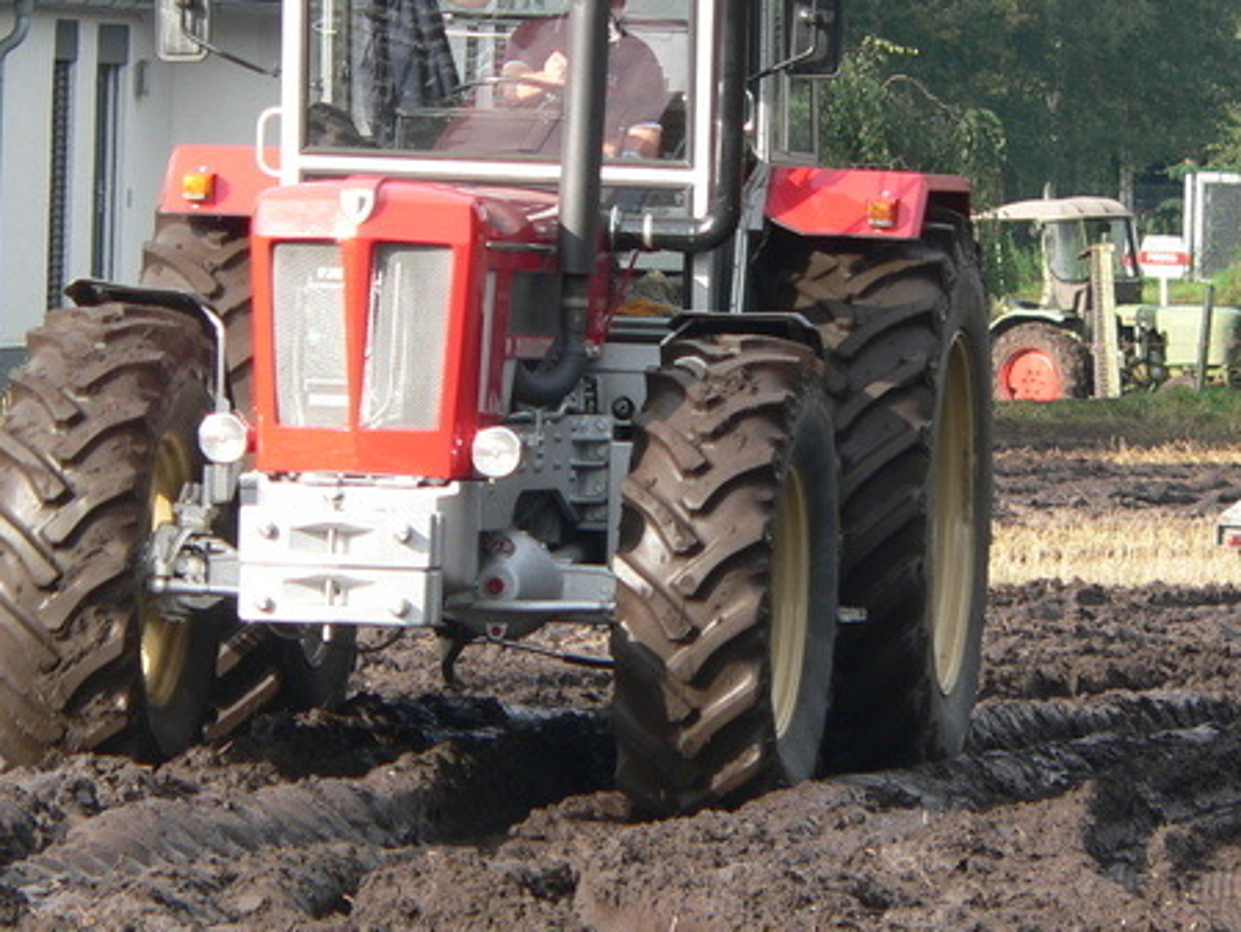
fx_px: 14703
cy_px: 296
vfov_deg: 3.6
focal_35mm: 410
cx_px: 495
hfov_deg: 4.8
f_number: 4
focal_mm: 38.3
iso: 80
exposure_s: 1/160
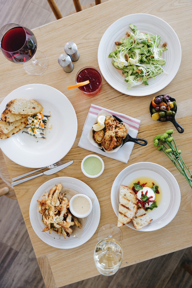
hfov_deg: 38.9
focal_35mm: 34
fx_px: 272
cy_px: 144
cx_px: 96
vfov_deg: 55.8
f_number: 3.2
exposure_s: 1/60
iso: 320
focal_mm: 34
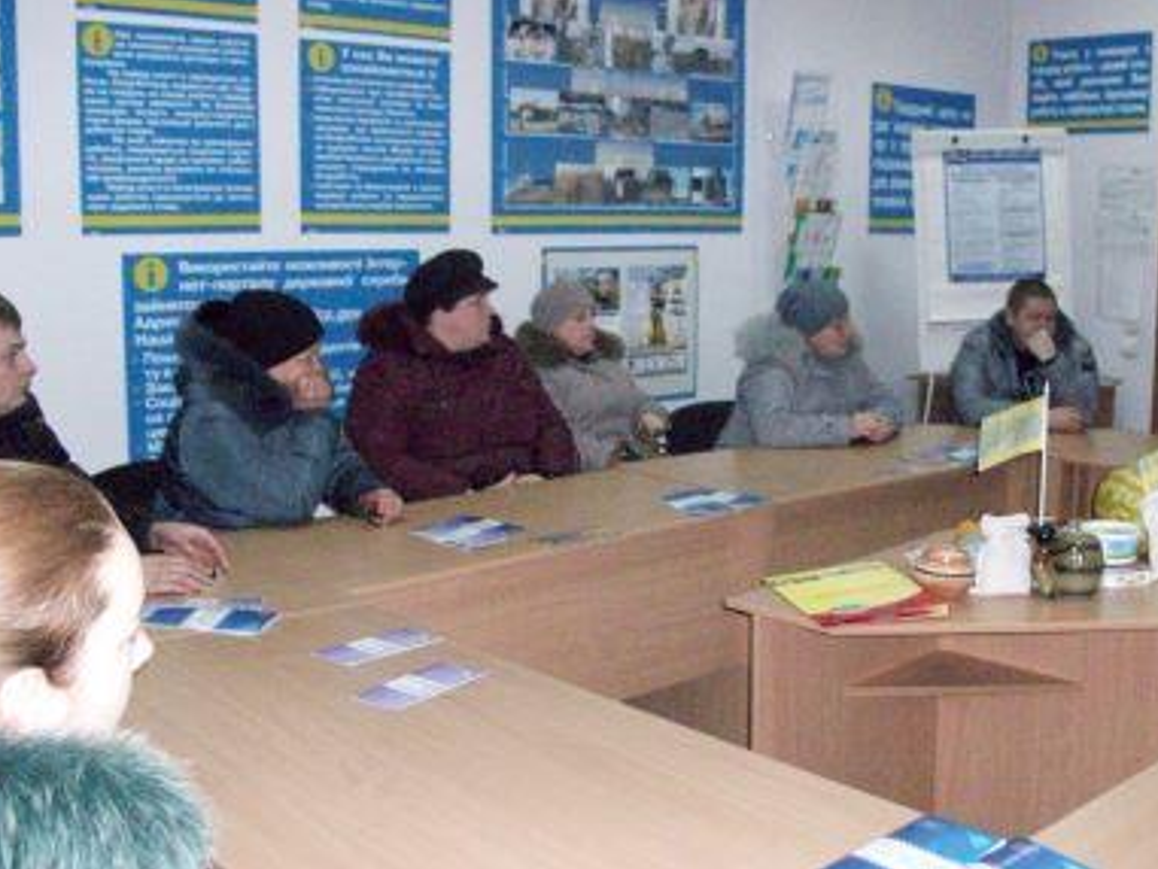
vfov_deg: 36.0
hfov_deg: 46.7
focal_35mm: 40
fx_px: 1339
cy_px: 410
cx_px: 650
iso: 800
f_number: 2.8
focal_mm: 5.7
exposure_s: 1/128
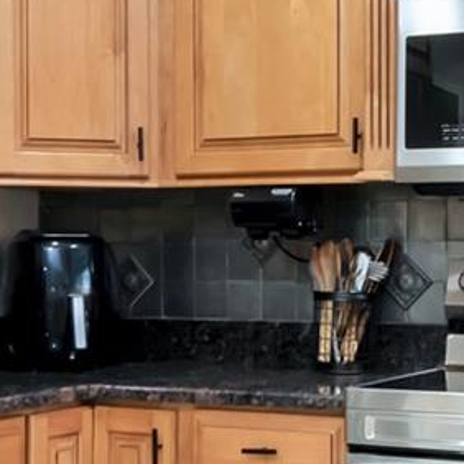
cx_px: 342
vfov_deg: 21.8
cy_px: 248
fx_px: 1204
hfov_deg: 21.6
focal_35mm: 79
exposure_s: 1/10
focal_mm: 11
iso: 640
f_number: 8
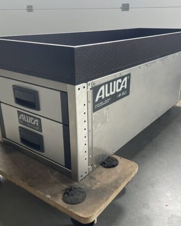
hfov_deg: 43.3
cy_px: 113
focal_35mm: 34
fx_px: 228
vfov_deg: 52.9
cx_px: 97
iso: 80
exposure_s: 1/121
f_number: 1.6
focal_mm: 4.2
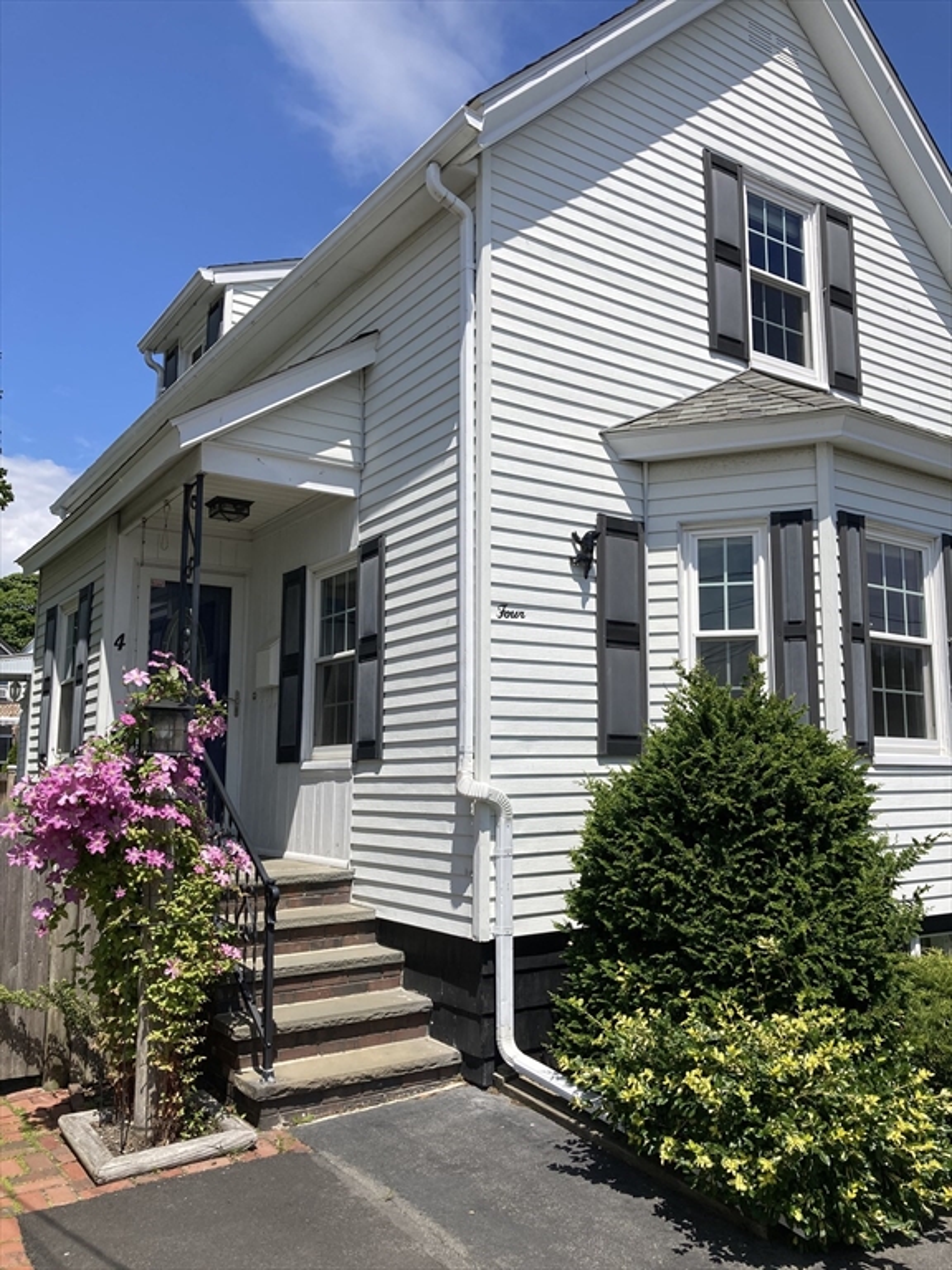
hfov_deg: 49.7
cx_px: 476
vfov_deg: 63.4
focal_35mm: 28
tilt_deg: +8.9
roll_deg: +0.9
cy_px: 635
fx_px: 1027
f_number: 1.8
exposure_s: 1/3040
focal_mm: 3.99
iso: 25
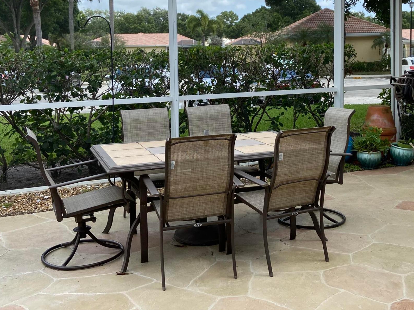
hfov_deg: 40.3
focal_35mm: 47
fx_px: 562
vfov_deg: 30.4
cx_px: 242
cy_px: 83
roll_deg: -0.9
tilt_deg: -1.6
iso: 32
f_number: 1.8
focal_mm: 4.25
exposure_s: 1/810
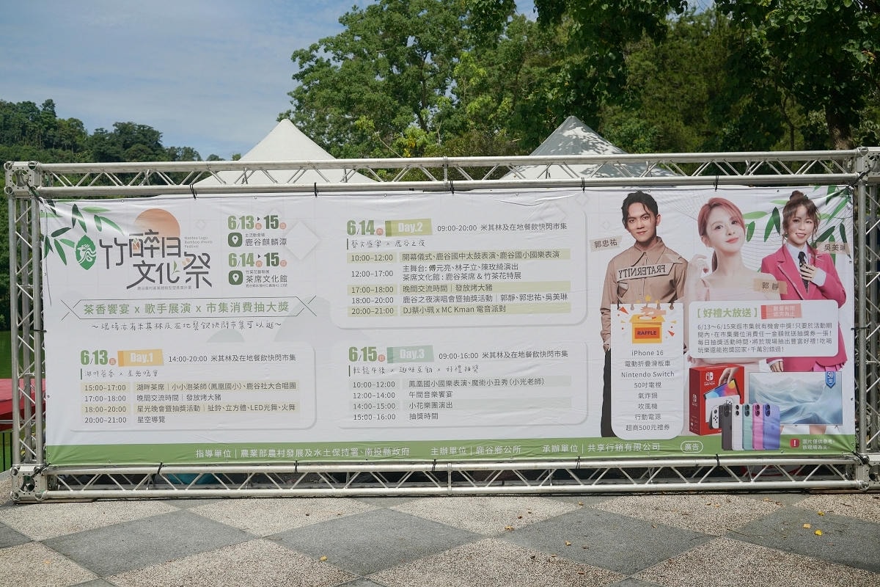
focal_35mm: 34
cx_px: 440
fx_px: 831
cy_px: 294
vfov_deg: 38.9
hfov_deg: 55.8
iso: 100
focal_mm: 34
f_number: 5
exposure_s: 1/1000
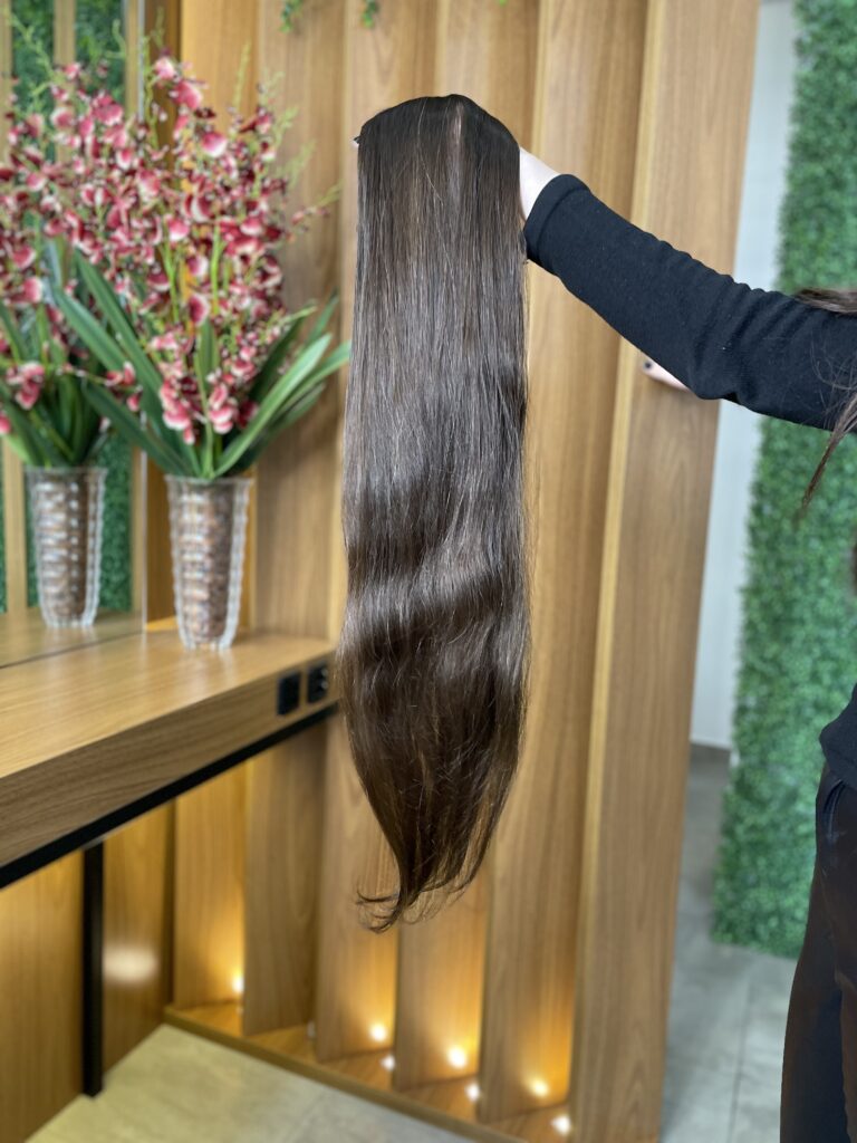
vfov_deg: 67.3
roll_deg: -2.1
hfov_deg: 53.1
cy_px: 572
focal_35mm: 26
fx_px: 858
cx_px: 428
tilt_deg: -7.4
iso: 160
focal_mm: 4.2
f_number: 1.6
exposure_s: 1/60
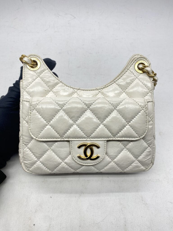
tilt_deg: -54.7
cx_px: 86
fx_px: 173
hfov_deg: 53.1
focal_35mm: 26
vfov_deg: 67.3
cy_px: 116
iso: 32
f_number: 1.8
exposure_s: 1/100
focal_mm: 4.25
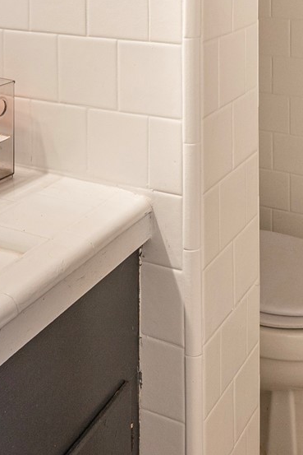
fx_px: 694
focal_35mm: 55
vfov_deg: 31.0
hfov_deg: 24.6
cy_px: -81
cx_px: 158
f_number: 8
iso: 100
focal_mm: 14
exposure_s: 1/8
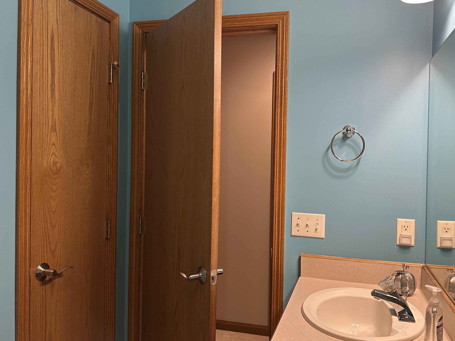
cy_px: 172
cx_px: 258
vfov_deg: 49.7
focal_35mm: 28
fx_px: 368
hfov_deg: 63.2
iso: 200
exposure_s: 1/120
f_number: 1.78
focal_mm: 6.86
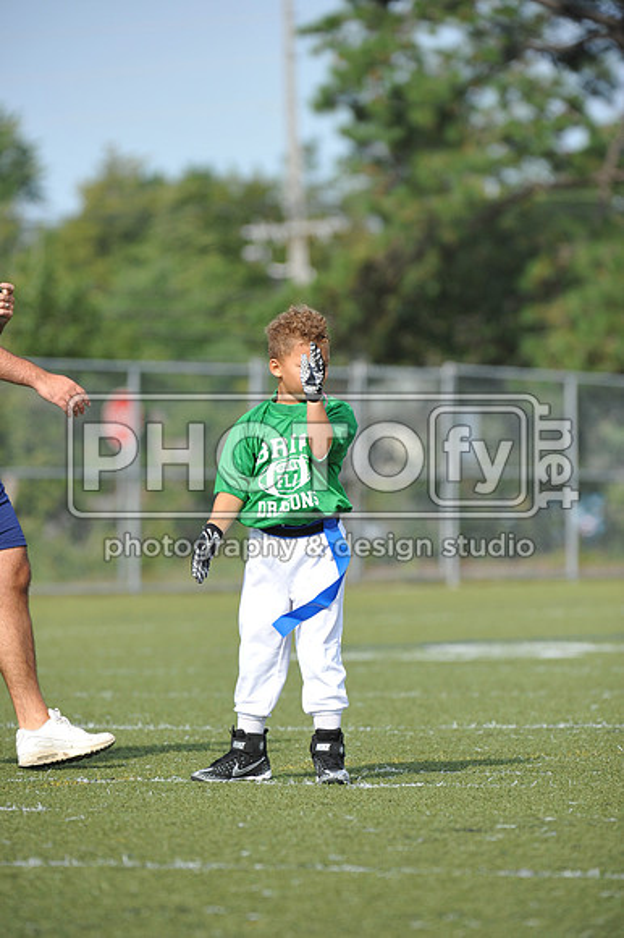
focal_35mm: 260
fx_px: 6768
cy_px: 469
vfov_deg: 7.9
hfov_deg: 5.3
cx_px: 312
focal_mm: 260
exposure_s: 1/2500
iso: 800
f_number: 5
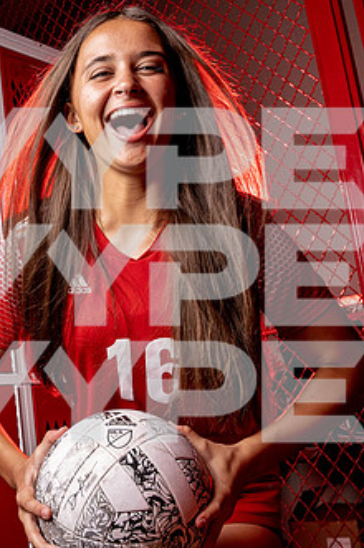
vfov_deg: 40.4
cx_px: 22
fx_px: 745
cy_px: 276
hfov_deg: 26.4
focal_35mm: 49
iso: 100
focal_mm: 24
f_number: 8
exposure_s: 1/250
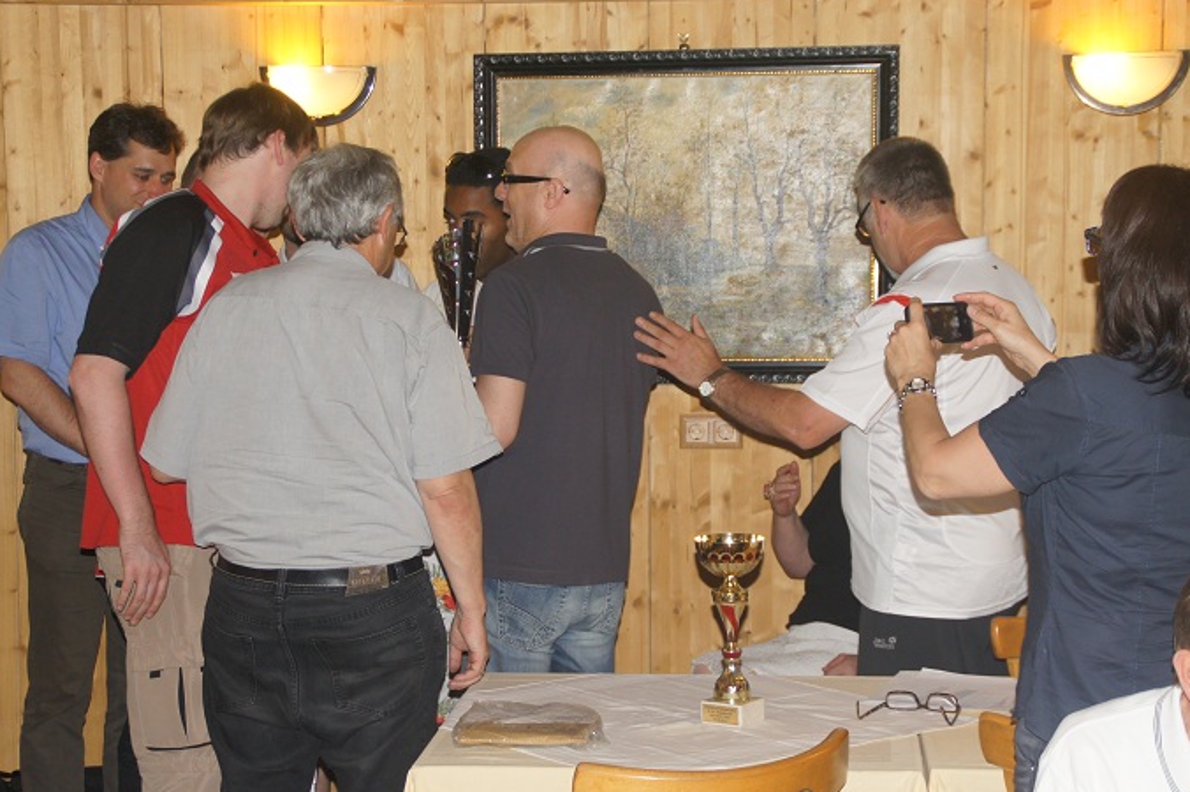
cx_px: 600
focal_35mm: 71
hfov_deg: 28.5
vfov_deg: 19.2
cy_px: 435
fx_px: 2346
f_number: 4.5
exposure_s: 1/60
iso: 500
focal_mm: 40
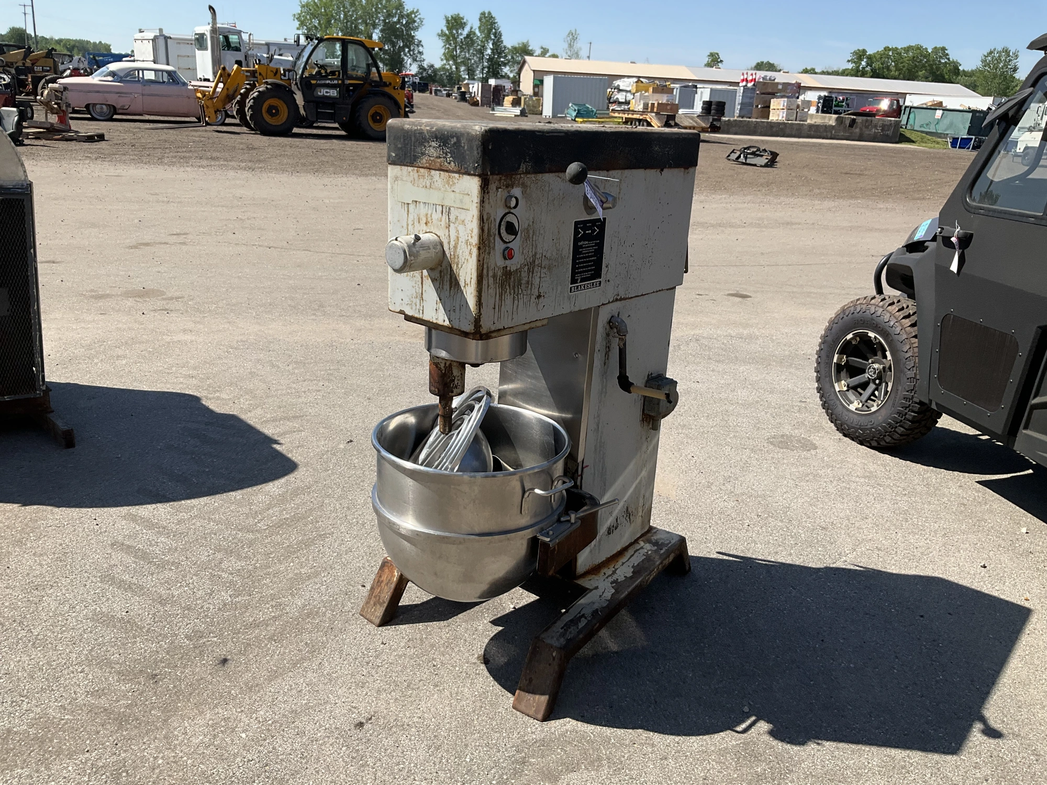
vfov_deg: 48.2
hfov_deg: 61.7
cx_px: 524
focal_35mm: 29
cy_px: 392
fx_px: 877
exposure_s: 1/1675
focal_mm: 3
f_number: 1.8
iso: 25
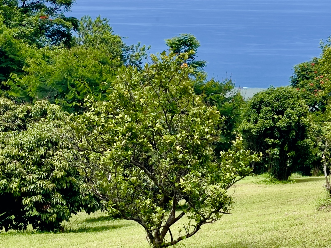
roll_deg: -0.5
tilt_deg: -4.1
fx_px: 1224
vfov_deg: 11.5
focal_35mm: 128
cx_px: 342
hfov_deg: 15.1
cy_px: 48
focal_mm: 6
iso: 25
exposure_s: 1/905
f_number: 2
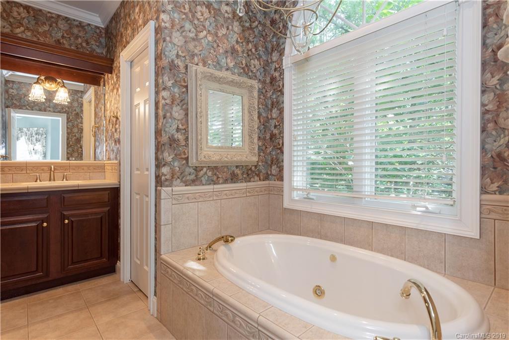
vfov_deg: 67.4
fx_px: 255
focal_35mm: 18
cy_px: 170
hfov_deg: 90.0
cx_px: 254
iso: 320
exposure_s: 1/25
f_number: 6.3
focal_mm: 18
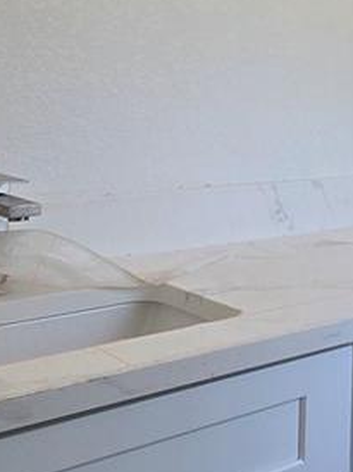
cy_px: 84
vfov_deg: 32.7
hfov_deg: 21.9
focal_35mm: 57
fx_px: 776
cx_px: 506
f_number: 2.2
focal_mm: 2.2
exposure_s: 1/120
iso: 50
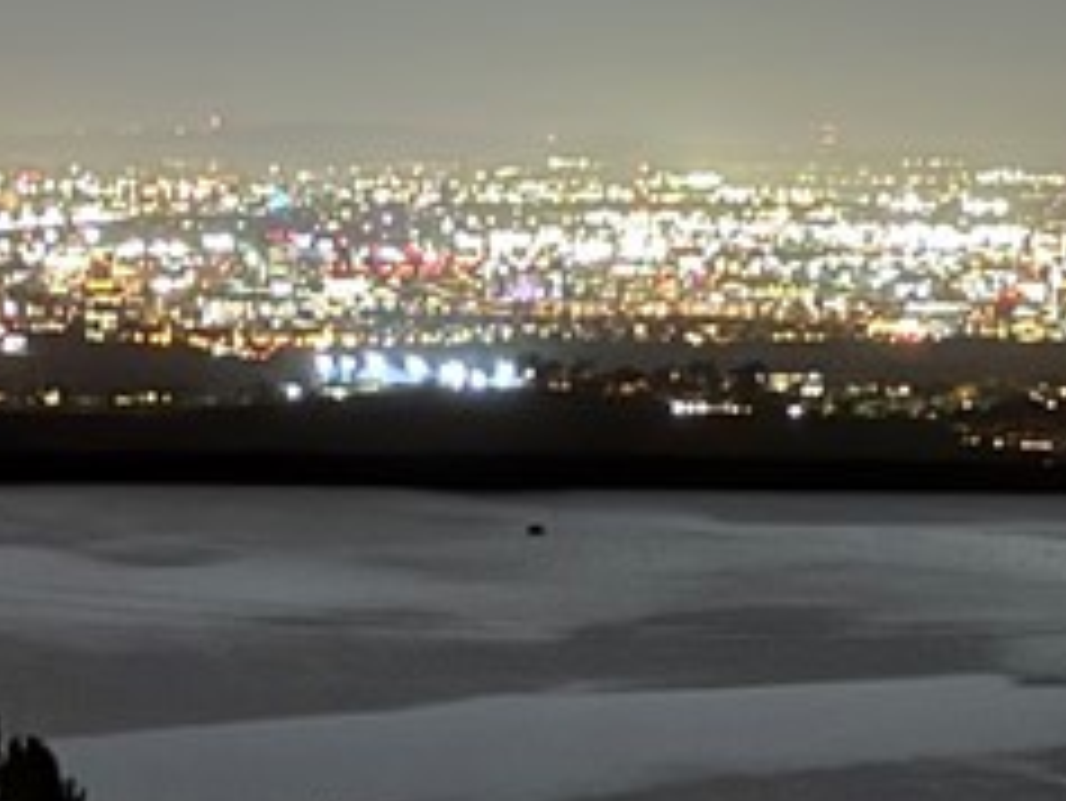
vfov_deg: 7.2
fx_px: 6378
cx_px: 1421
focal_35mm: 207
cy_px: 459
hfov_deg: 9.4
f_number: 1.78
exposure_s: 1/2
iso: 640
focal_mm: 6.76
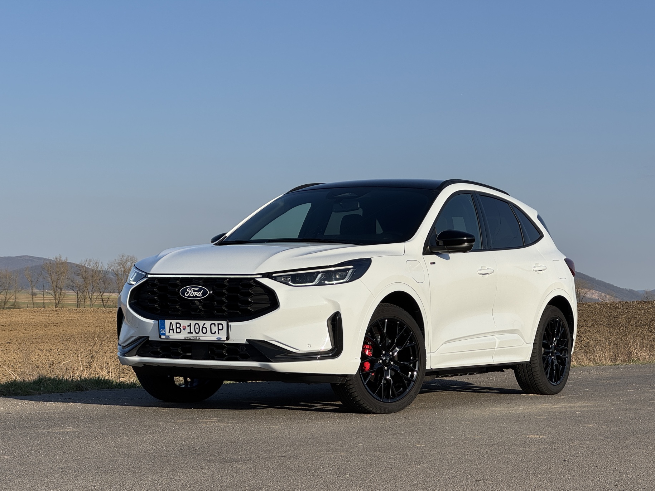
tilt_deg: +1.9
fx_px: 1514
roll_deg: -0.5
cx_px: 328
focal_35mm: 80
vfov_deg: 18.4
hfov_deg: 24.4
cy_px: 250
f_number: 2.8
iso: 25
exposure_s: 1/1130
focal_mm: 9
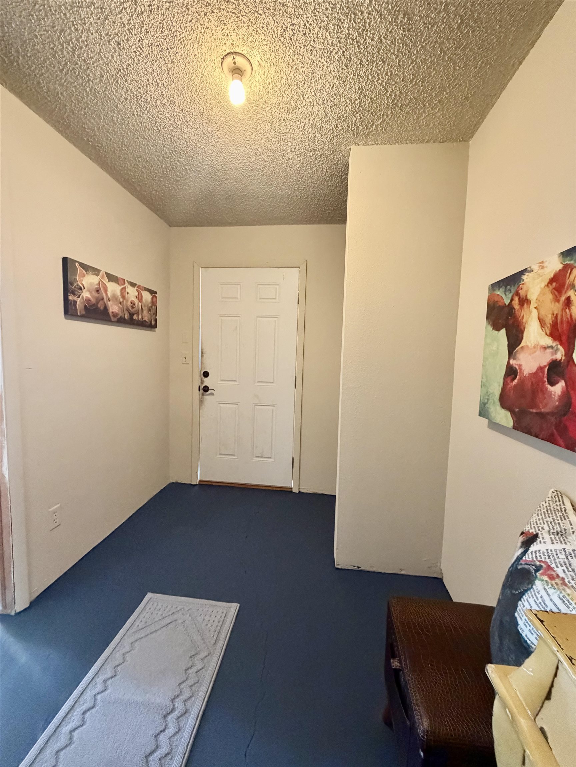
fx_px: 311
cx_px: 288
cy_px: 384
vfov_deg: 102.1
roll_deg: -2.3
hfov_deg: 85.7
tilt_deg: -5.2
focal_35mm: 14
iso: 640
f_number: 2.2
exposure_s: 1/60
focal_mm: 2.22
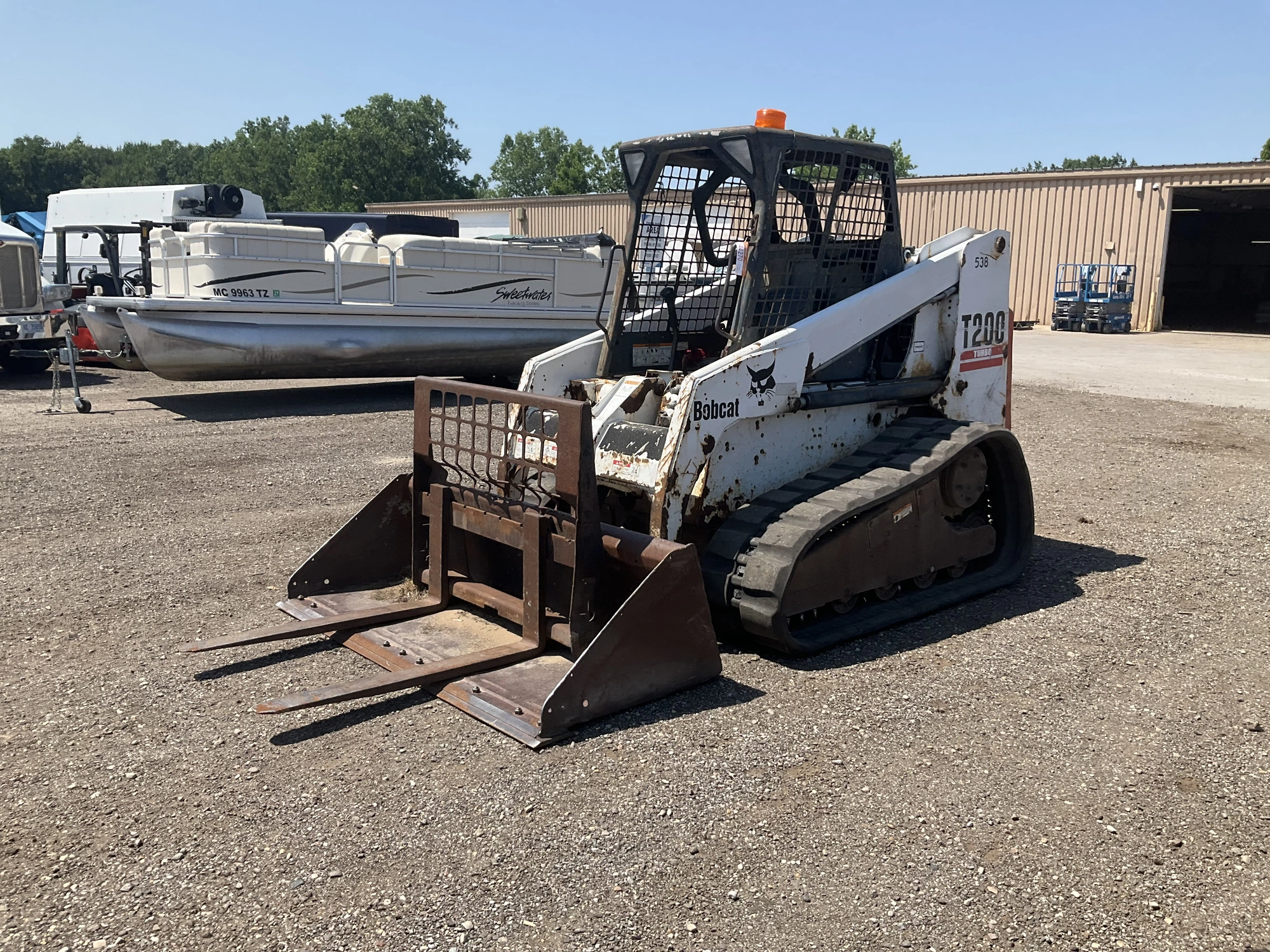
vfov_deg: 48.2
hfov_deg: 61.7
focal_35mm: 29
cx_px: 635
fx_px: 1064
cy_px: 476
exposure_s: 1/1577
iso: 25
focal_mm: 3
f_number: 1.8
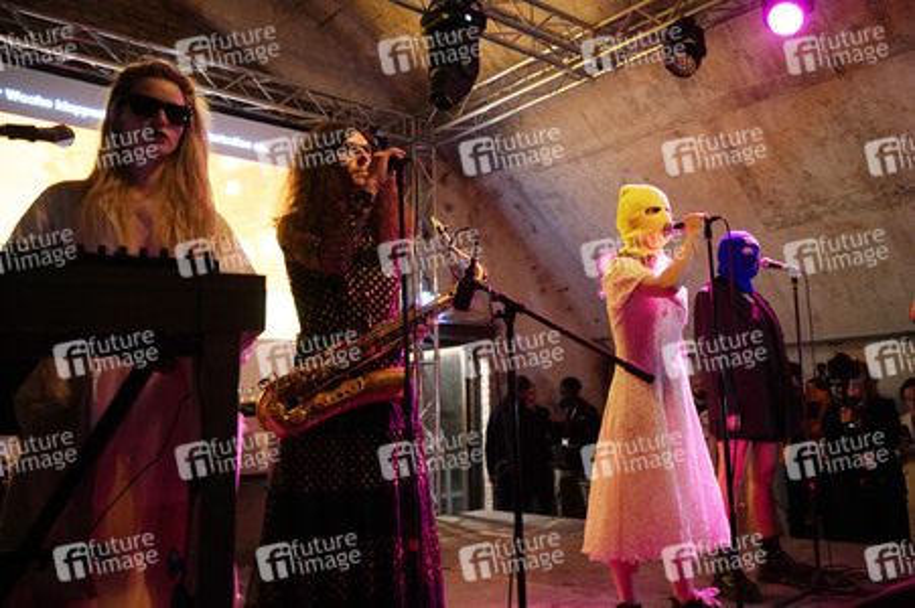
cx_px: 458
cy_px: 304
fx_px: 711
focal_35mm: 28
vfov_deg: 46.3
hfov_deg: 65.5
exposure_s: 1/50
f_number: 2.8
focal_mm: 28
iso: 3200
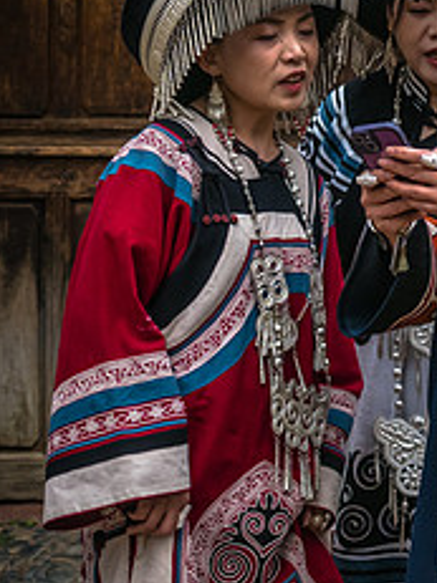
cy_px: 185
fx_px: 3049
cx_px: 762
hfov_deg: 7.9
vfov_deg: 10.9
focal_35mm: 181
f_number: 2.8
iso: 400
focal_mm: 31
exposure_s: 1/2500
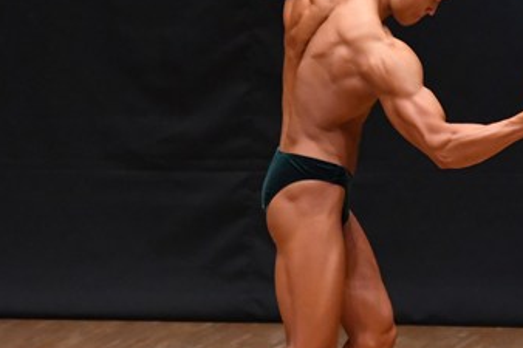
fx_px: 9002
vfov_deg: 2.2
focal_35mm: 620
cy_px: 243
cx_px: 347
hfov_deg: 3.3
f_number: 5.6
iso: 5000
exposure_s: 1/400
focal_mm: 180
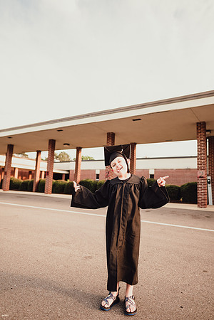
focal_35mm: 24
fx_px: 214
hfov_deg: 53.1
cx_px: 107
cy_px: 160
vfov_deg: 73.7
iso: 100
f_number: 2.2
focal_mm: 24
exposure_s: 1/320
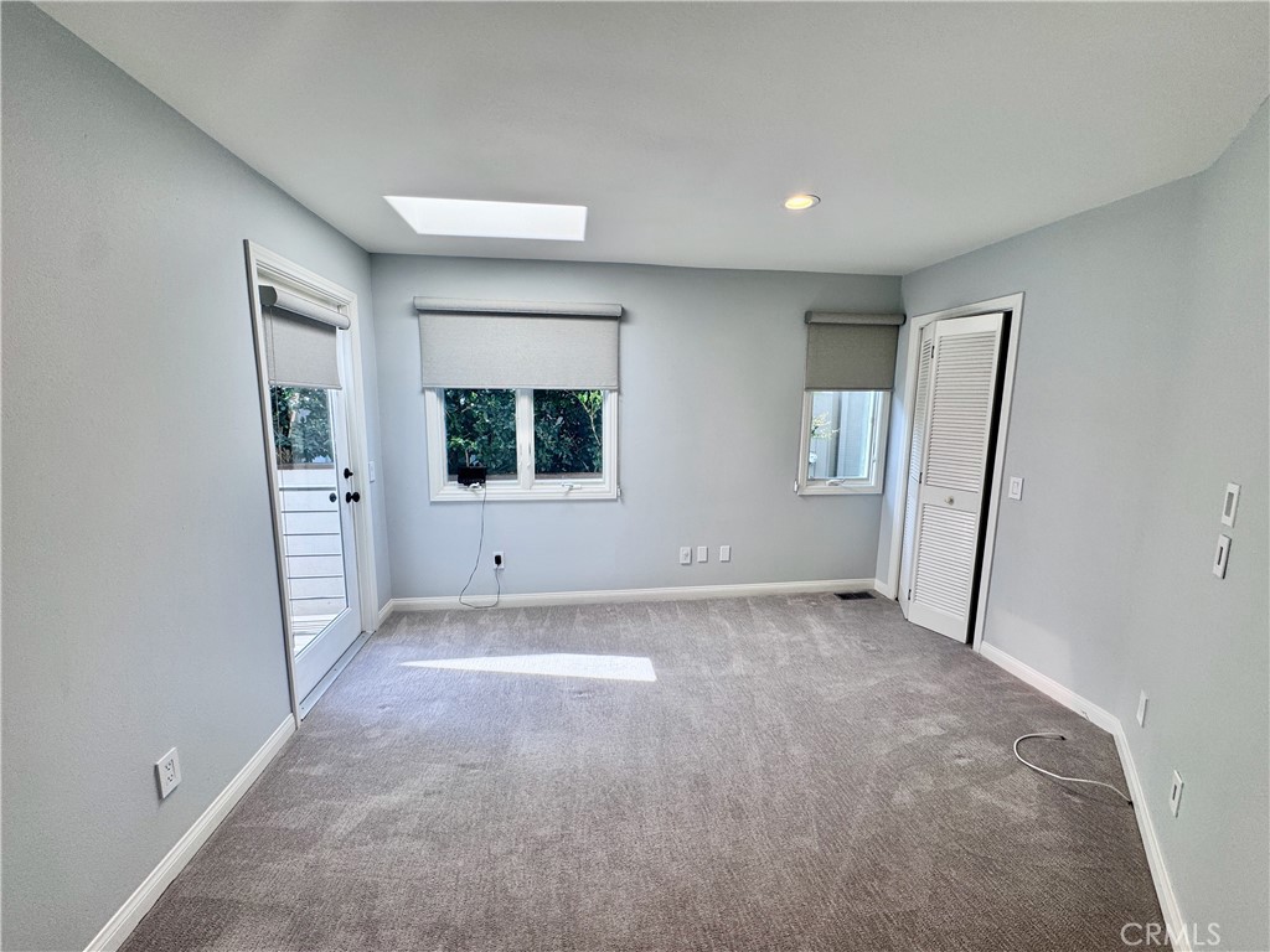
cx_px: 635
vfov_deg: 85.7
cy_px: 476
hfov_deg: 102.1
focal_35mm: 14
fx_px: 514
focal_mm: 2.22
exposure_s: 1/120
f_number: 2.2
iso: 40
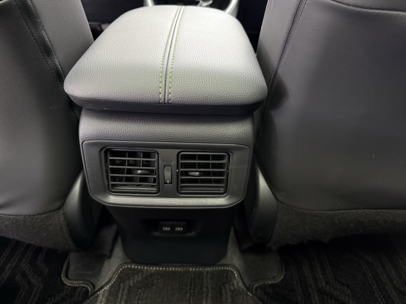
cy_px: 152
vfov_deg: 56.8
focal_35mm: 24
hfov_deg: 71.6
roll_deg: -3.5
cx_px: 203
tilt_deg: -34.0
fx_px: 281
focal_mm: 6.76
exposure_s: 1/33
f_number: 1.78
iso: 800
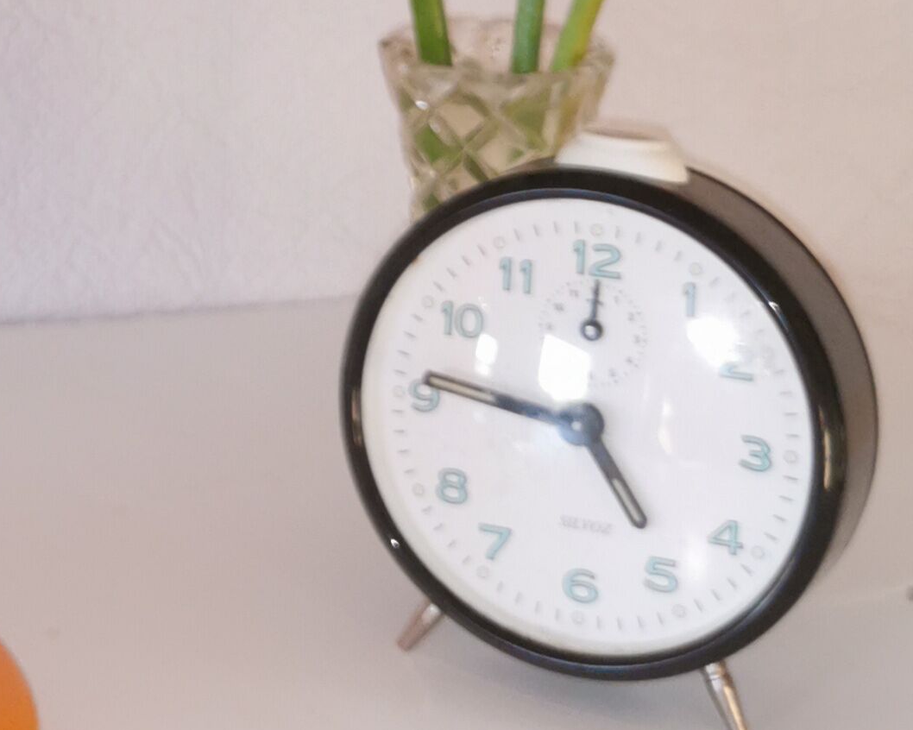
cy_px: -211
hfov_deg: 18.0
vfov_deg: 14.6
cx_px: -198
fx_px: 2729
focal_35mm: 101
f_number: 1.8
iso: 100
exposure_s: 1/100
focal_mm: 5.58
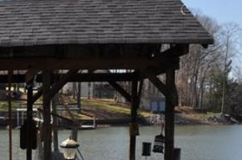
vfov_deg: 13.4
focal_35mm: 99
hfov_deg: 18.3
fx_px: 664
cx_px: -121
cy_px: 189
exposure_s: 1/125
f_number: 13
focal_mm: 18
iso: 200
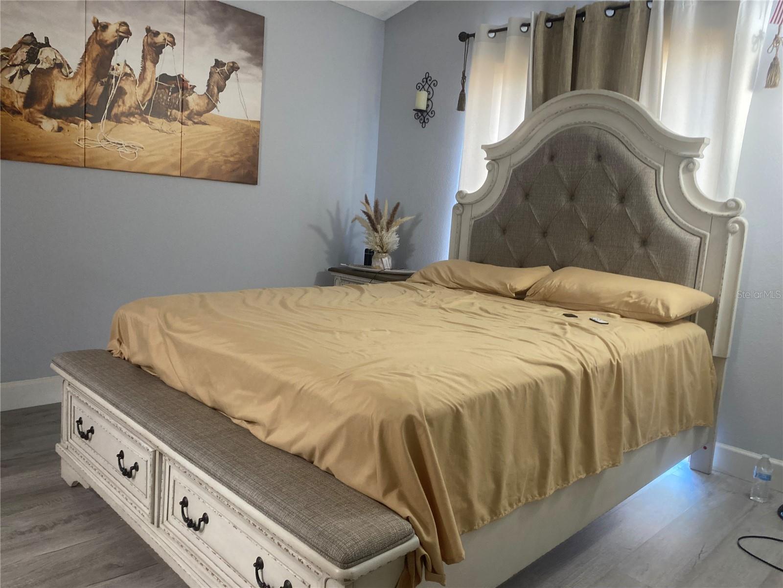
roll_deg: -4.0
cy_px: 294
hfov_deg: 67.3
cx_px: 392
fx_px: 588
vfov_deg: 53.1
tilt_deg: -5.9
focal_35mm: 26
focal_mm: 4.25
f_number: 1.8
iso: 250
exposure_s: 1/60
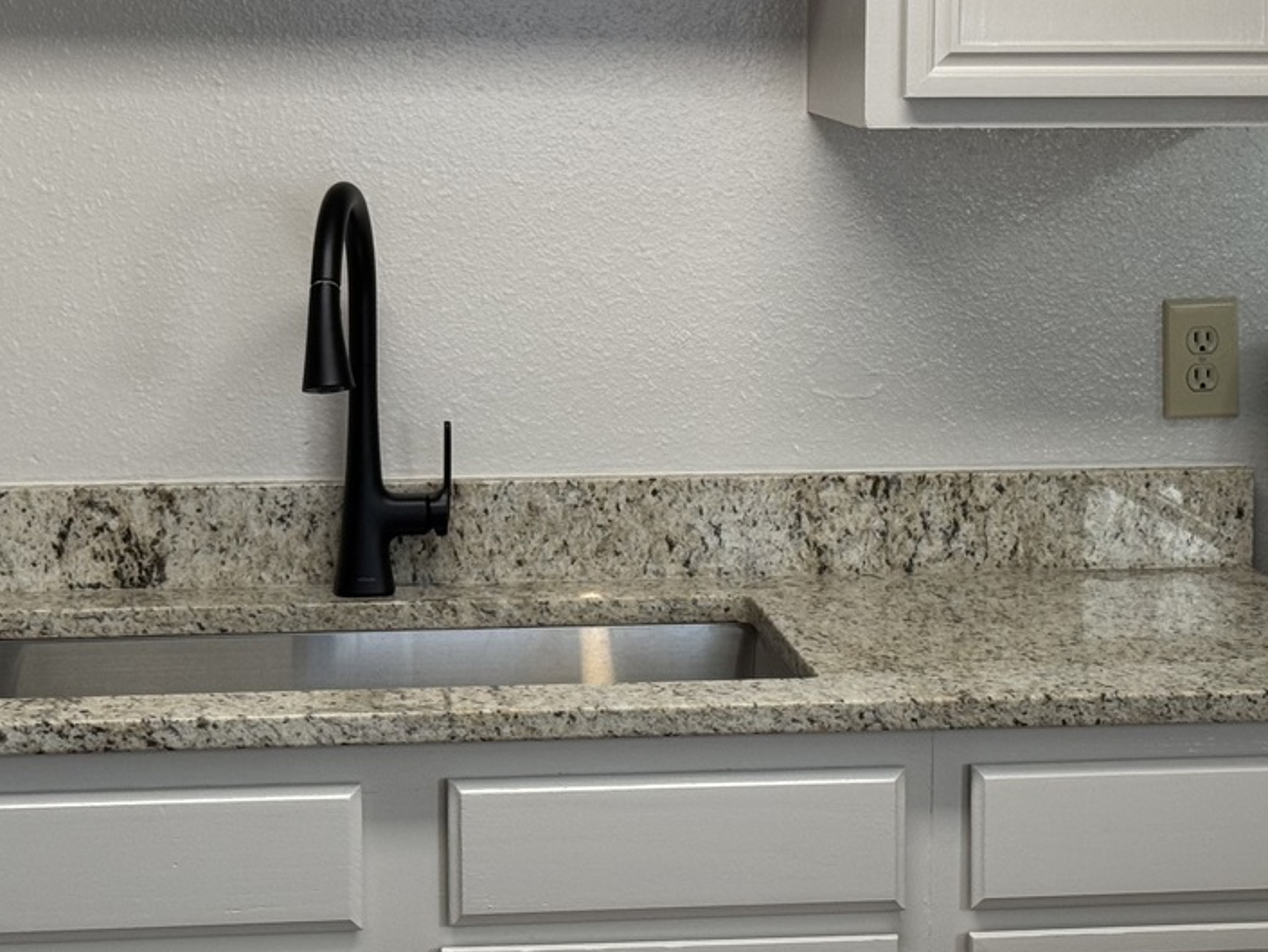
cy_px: 360
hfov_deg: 20.0
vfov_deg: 15.1
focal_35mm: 98
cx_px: 741
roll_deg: +0.2
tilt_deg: -7.3
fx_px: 3590
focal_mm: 6.76
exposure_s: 1/120
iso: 80
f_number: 1.78
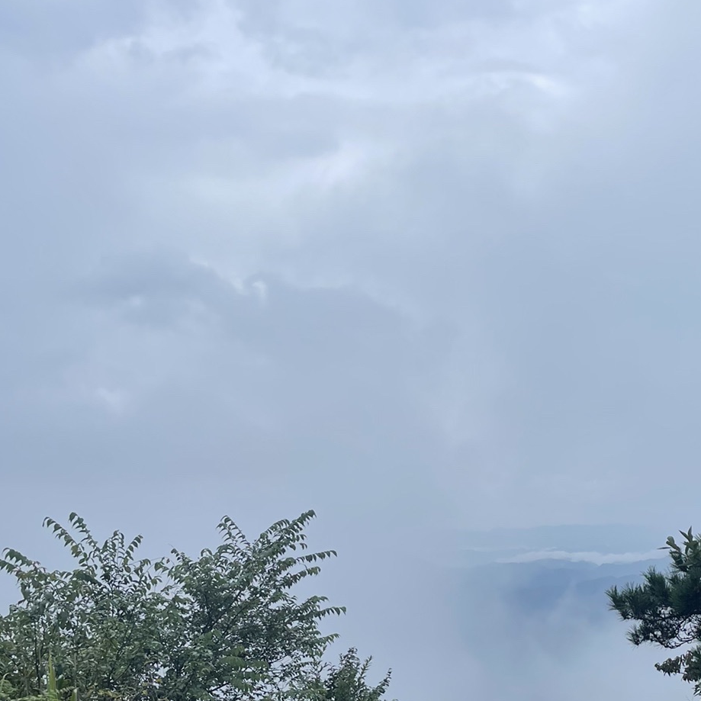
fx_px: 1146
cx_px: 455
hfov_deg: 33.8
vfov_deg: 33.3
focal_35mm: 50
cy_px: 533
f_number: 1.6
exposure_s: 1/2398
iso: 32
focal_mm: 4.2
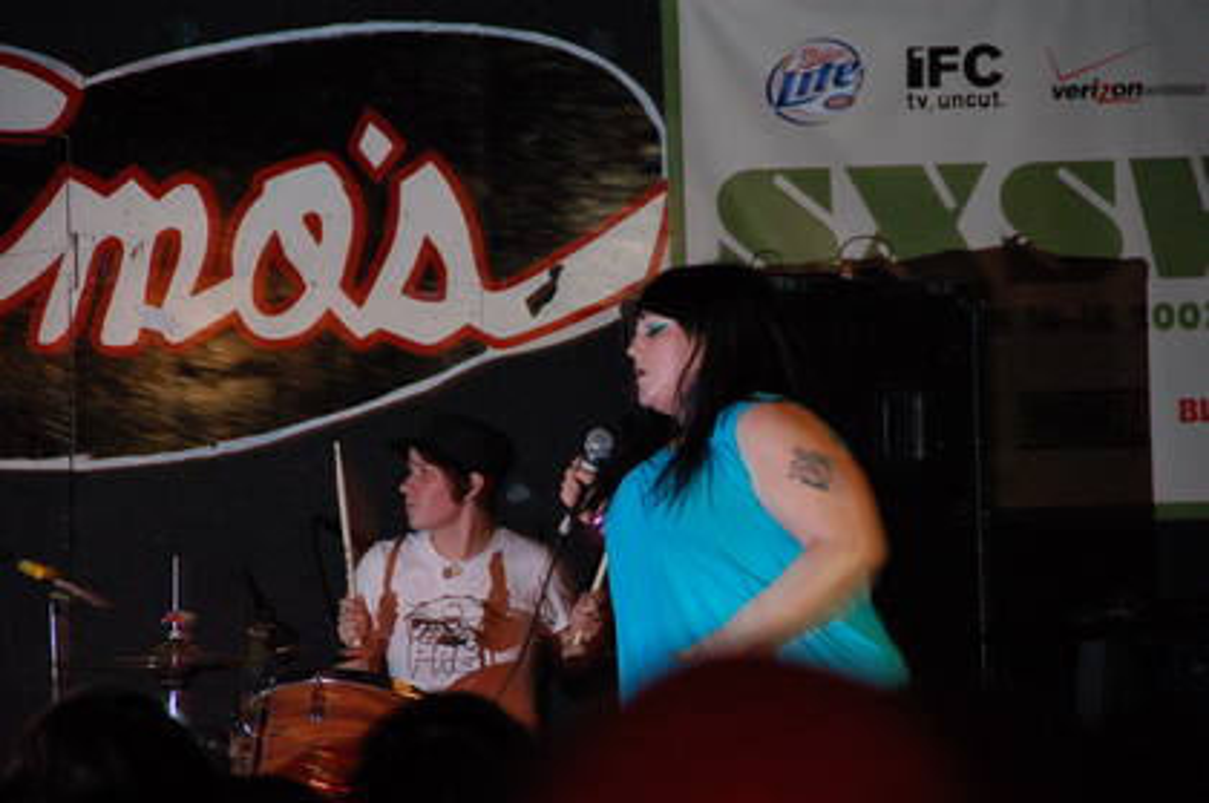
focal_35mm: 174
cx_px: 604
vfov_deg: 7.9
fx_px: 5837
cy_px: 402
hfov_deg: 11.8
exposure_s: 1/30
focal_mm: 116
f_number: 6
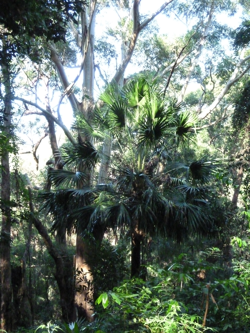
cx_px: 125
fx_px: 520
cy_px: 166
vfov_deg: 35.5
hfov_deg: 27.0
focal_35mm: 54
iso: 1600
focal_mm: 9.7
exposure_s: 1/160
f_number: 4.5
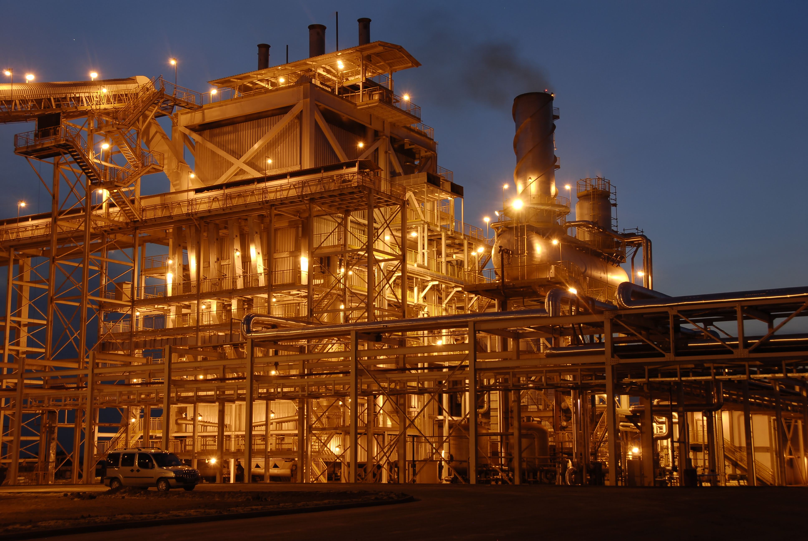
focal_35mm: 48
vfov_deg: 28.2
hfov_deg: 41.1
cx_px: 404
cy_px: 270
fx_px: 1079
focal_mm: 32
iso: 100
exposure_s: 1/1.3
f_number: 7.1
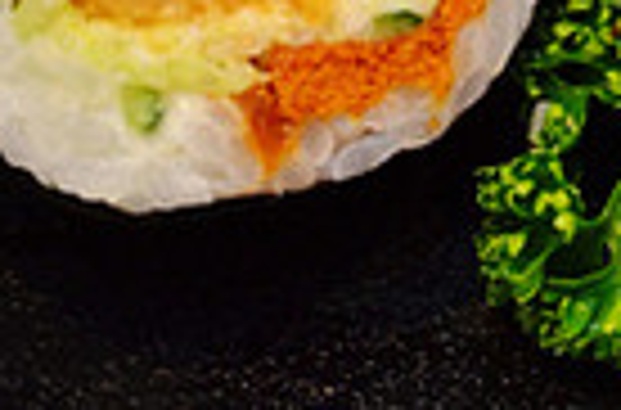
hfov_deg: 6.3
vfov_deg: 4.1
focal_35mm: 327
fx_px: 5622
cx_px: 693
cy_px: -455
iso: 800
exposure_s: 1/60
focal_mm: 50
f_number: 5.6
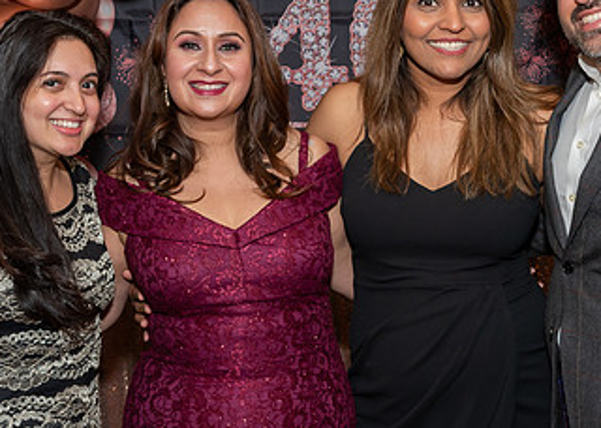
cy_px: 218
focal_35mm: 82
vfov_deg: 17.4
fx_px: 1398
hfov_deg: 24.2
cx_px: 366
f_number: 7.1
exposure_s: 1/250
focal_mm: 28
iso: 500
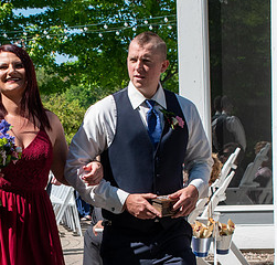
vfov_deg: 10.1
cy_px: 220
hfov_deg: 10.6
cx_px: 83
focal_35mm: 168
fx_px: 1488
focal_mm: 40
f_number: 10
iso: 200
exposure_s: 1/400
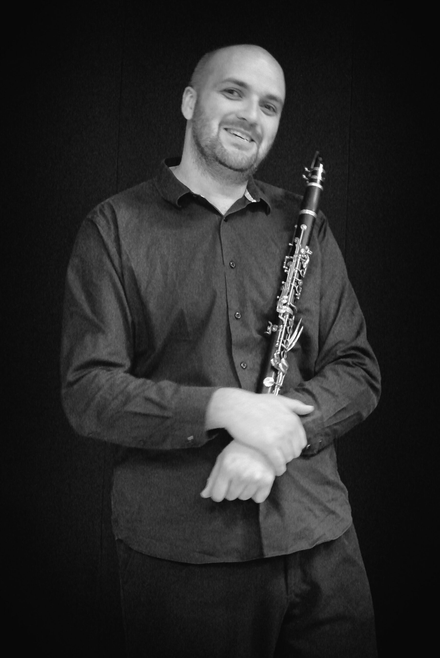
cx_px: 220
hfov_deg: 12.8
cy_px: 329
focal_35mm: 107
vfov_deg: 19.1
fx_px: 1956
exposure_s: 1/13
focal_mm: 39.8
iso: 6400
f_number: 3.8
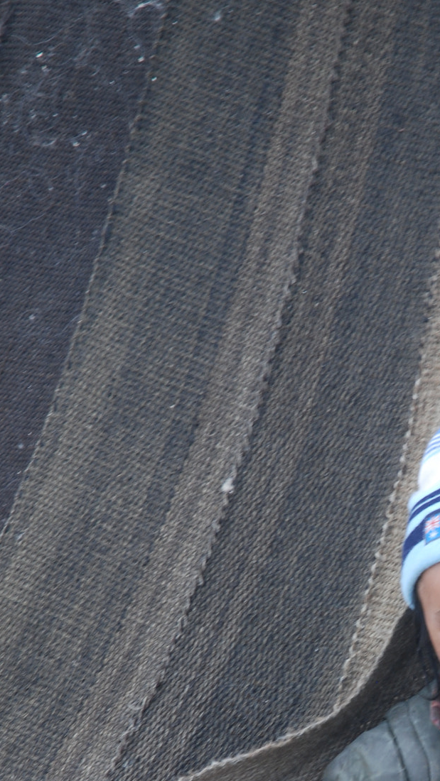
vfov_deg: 10.5
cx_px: 406
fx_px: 4251
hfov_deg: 5.9
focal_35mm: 205
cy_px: 660
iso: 200
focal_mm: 70
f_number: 4.5
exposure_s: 1/50
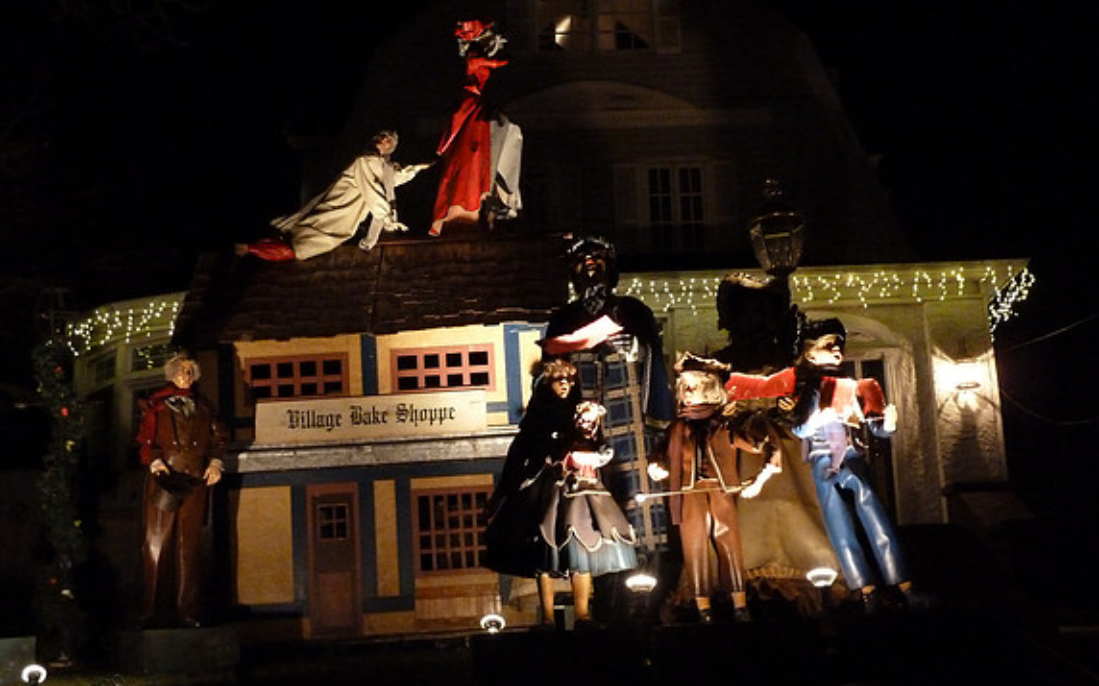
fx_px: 1287
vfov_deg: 29.8
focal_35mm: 43
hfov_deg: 46.2
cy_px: 383
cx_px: 553
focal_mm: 6.5
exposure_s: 1/13
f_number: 3.6
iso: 800
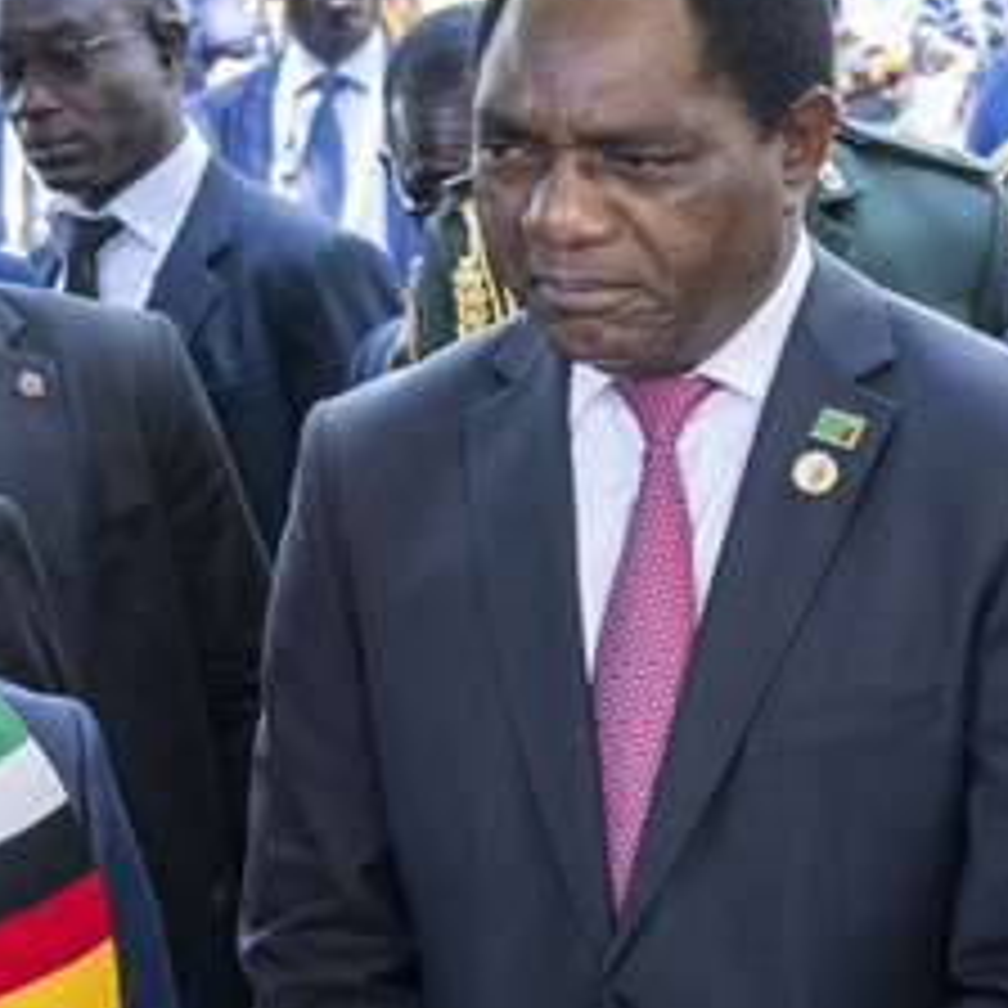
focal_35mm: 150
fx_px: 4942
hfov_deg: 11.2
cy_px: 728
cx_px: 1475
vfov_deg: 11.6
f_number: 3.5
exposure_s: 1/320
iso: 1250
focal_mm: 30.5
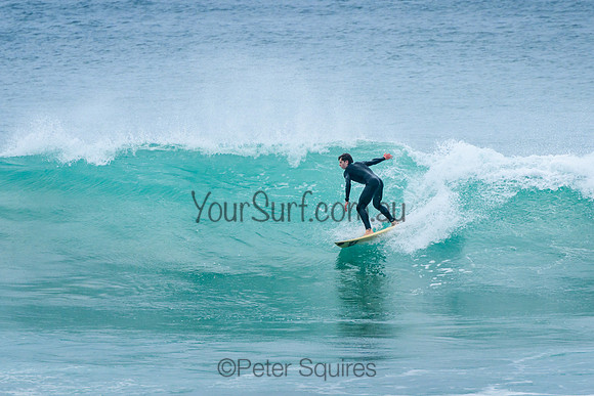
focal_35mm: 550
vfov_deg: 2.5
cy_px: 195
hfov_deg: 3.7
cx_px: 359
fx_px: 9082
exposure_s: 1/2000
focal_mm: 400
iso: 500
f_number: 10
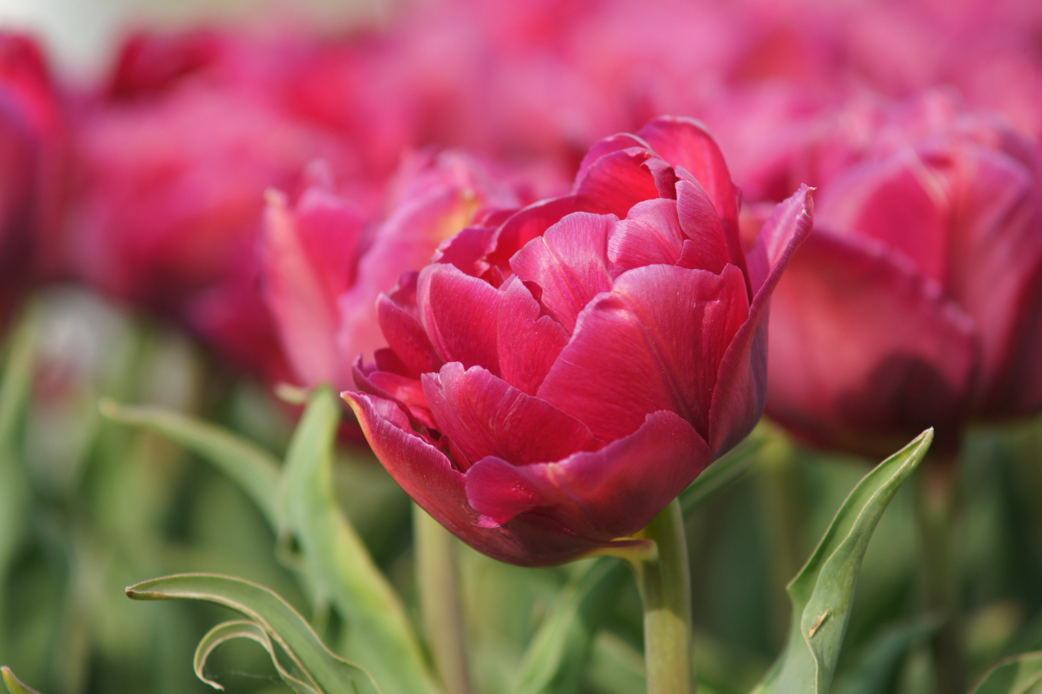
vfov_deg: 5.1
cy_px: 347
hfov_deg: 7.6
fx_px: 7810
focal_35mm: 270
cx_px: 521
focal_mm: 180
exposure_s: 1/320
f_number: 5
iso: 200
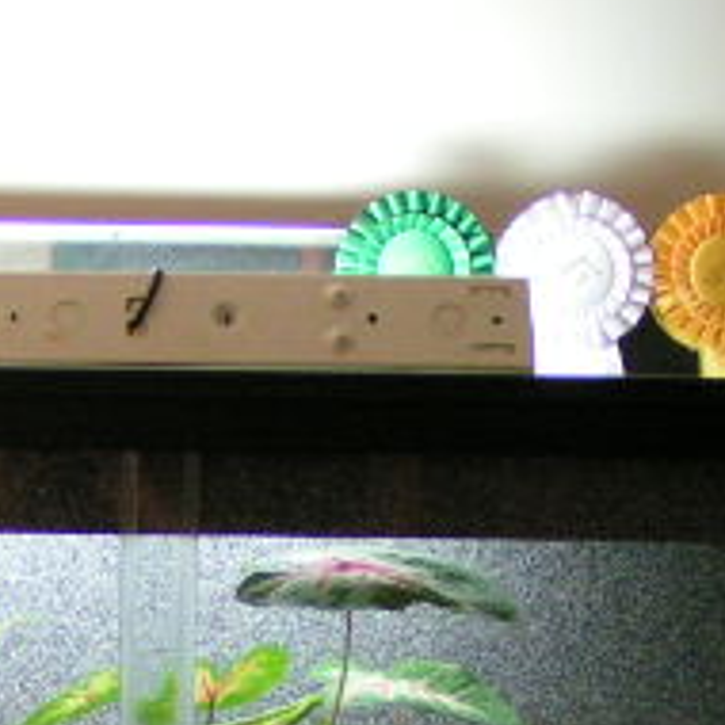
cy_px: 824
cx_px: 149
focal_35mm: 134
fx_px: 3175
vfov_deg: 12.8
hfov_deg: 13.0
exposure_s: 1/10
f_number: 2.8
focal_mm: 6.9
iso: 200
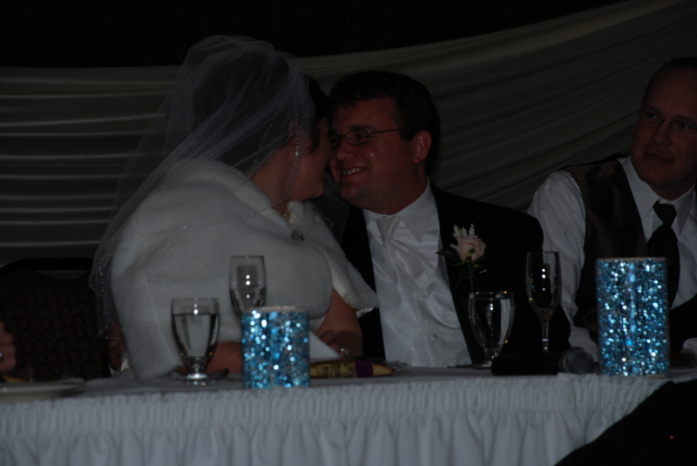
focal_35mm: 150
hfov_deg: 13.7
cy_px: 233
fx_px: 2907
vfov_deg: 9.2
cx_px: 348
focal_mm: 100
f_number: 5.6
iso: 100
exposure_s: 1/60
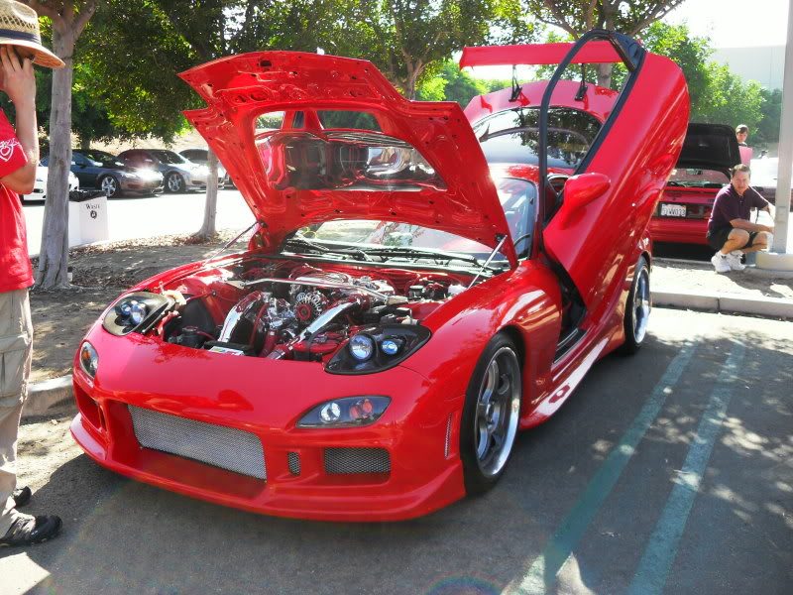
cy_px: 298
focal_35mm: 35
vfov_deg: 40.7
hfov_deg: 52.6
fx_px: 802
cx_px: 396
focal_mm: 6.2
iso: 100
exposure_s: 1/350
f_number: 2.8
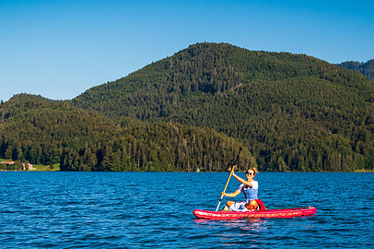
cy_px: 122
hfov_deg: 18.3
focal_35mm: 112
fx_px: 1163
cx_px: 202
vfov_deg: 12.2
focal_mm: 75
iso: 125
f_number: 5.6
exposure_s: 1/500
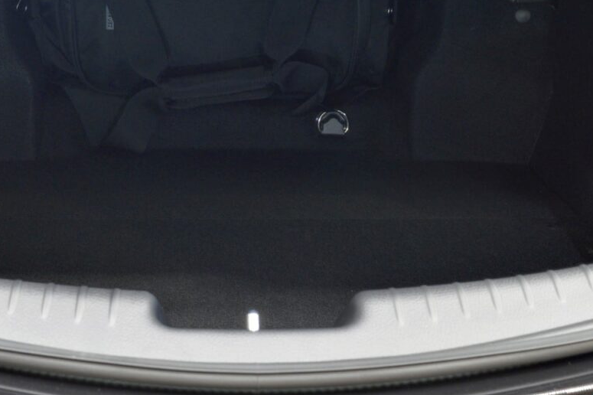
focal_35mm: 79
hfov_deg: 25.6
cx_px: 243
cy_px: 108
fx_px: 1301
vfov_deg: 17.2
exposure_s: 3
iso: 200
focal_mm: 34
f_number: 11
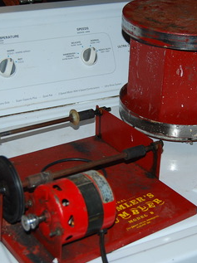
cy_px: 132
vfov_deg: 26.7
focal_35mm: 73
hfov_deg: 20.0
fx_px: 555
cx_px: 135
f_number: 4.5
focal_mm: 32
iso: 100
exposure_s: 1/45
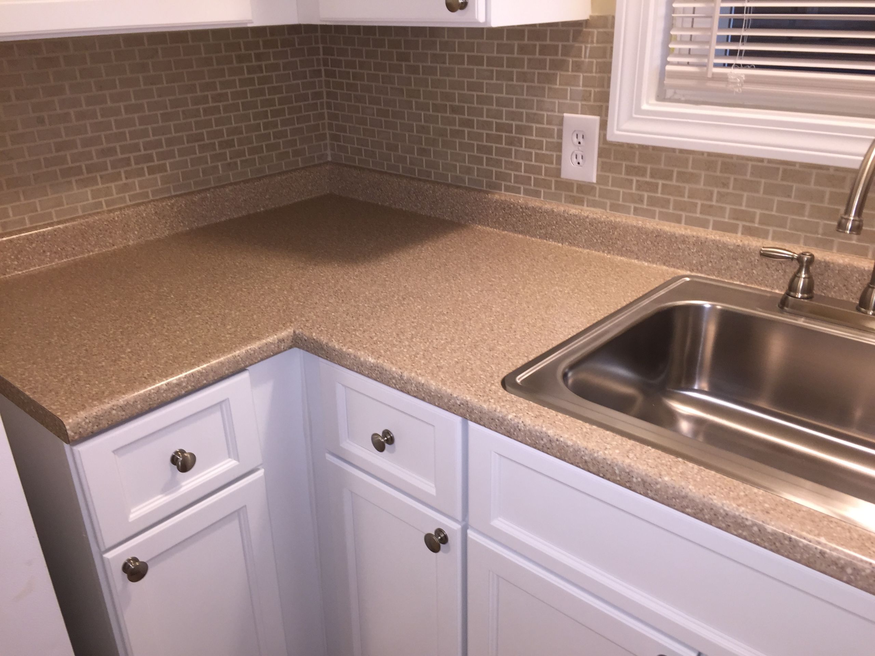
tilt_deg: -24.2
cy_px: 328
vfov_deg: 48.2
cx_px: 438
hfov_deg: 61.7
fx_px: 733
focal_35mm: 29
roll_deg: +1.2
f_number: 2.2
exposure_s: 1/30
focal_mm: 4.15
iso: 50
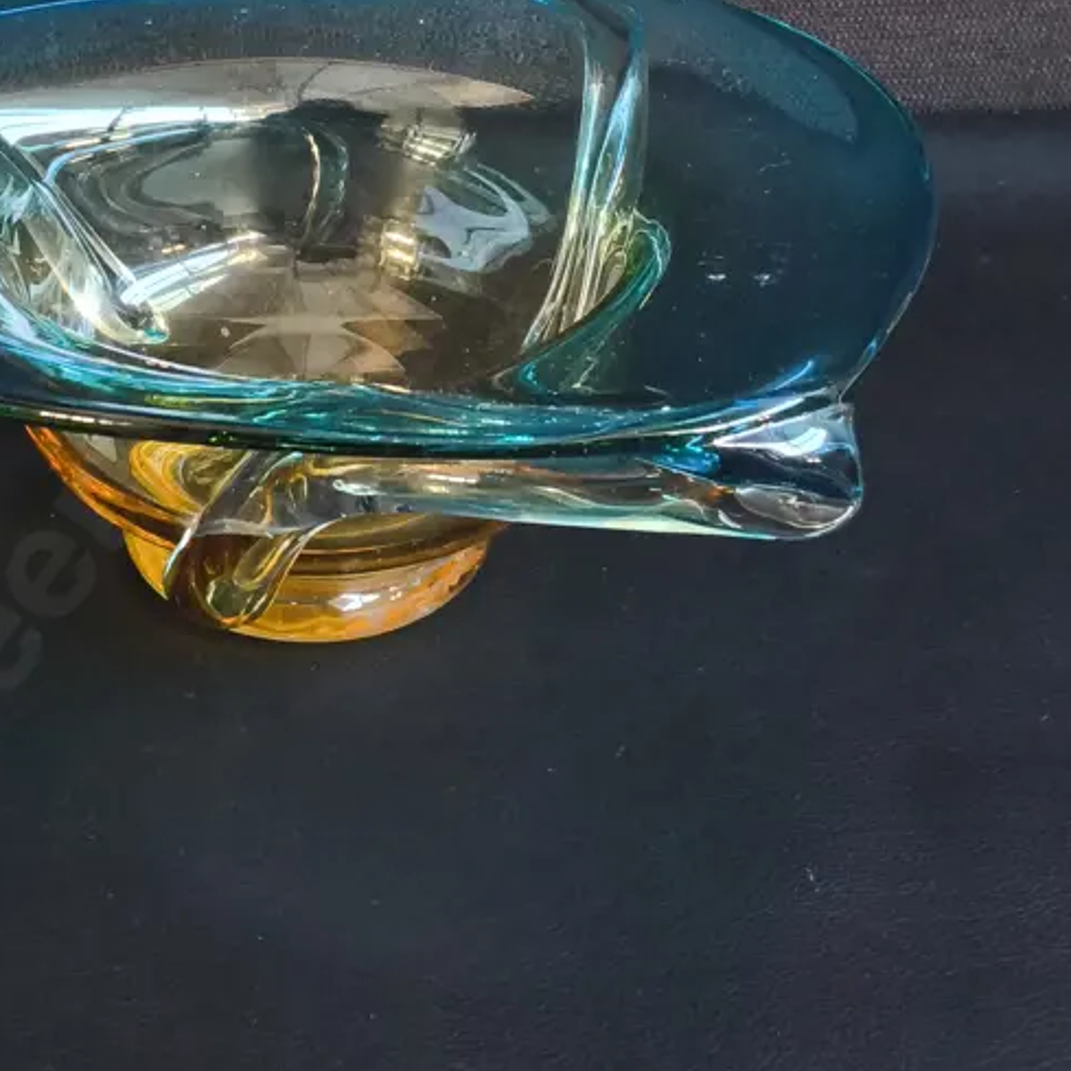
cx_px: 285
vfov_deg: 33.3
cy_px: 258
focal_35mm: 50
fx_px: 1750
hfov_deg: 33.4
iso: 400
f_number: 2
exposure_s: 1/60
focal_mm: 2.87
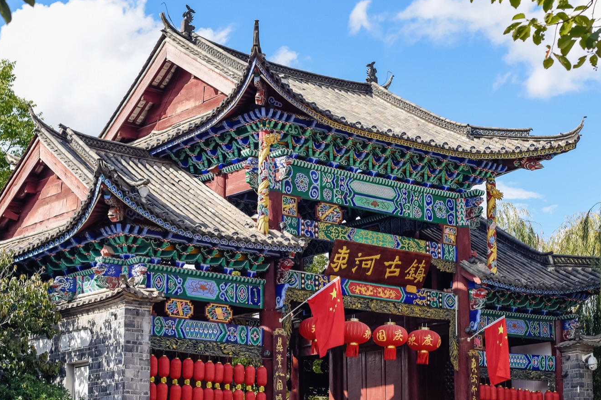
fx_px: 1269
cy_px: 256
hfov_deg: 26.6
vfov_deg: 17.9
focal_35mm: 76
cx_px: 350
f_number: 4
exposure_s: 1/4000
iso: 800
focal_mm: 50
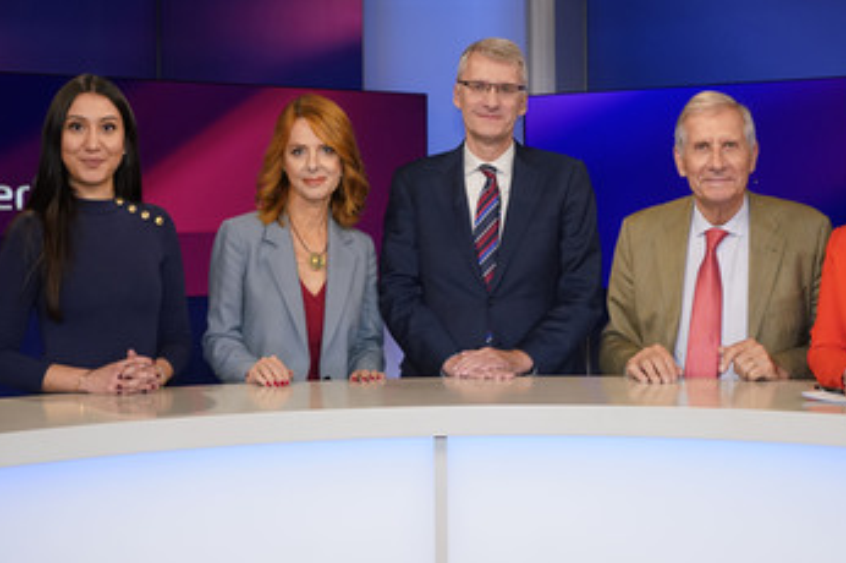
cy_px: 247
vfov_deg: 24.1
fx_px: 1315
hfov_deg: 35.6
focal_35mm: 56
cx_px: 493
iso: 2000
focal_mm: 43
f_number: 5.6
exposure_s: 1/125
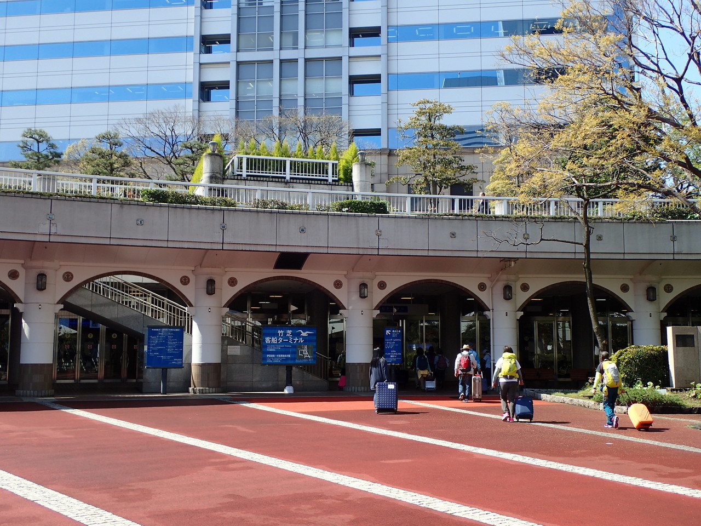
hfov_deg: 46.8
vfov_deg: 36.0
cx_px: 350
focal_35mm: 40
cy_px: 263
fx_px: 810
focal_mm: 7.34
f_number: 4
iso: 100
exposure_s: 1/400
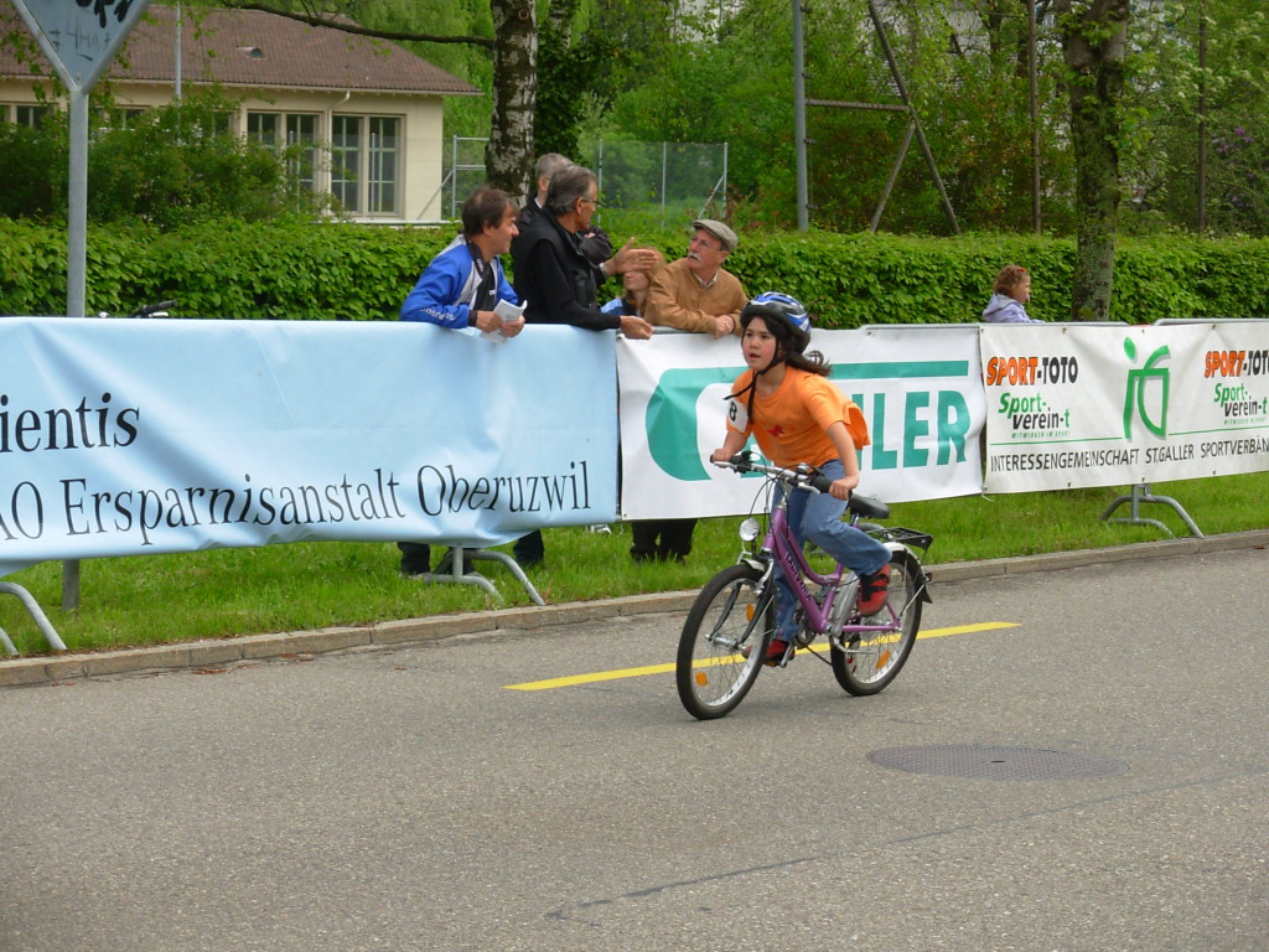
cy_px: 476
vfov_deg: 15.4
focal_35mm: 96
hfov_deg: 20.4
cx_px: 634
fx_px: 3519
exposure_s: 1/352
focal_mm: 15.9
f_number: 3.9
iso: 50
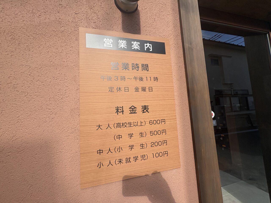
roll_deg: +4.0
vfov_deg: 85.7
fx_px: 110
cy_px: 102
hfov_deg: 102.1
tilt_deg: +5.7
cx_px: 136
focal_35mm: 14
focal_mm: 2.22
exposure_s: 1/1600
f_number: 2.2
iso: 50
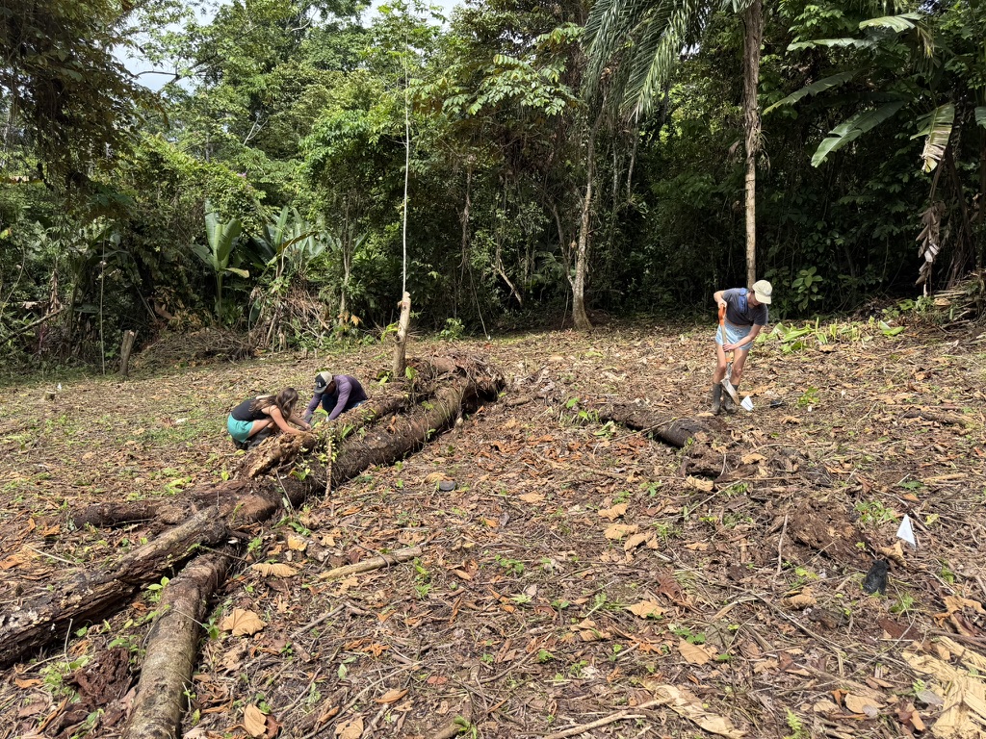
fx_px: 684
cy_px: 370
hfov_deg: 71.6
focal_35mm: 24
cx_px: 493
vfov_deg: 56.8
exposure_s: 1/1689
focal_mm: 6.76
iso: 80
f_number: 1.78
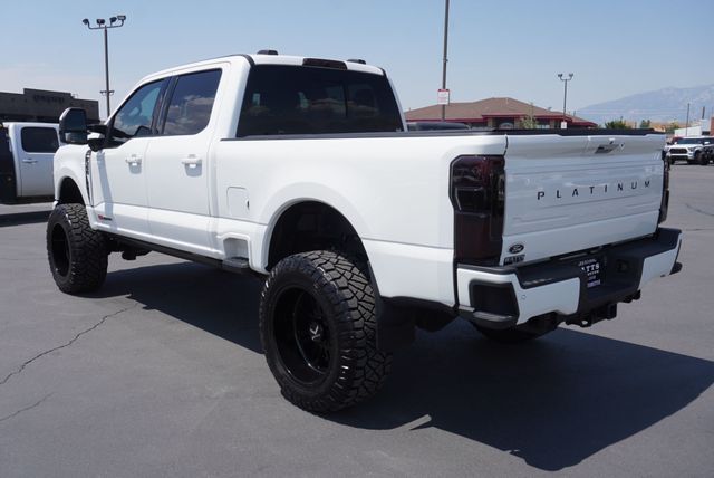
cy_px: 239
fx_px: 655
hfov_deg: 57.2
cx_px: 357
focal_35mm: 33
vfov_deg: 40.0
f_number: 8
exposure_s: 1/320
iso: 100
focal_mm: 22
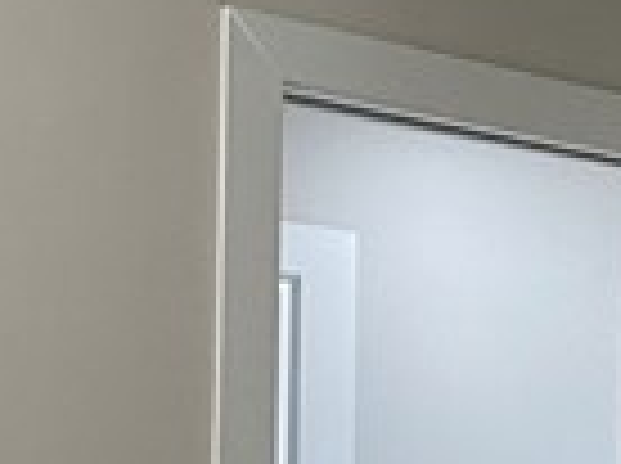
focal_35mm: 104
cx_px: 747
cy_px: 514
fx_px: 1862
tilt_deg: +0.8
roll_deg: -1.1
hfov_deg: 18.0
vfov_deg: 13.9
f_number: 2.2
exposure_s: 1/120
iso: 125
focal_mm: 2.22
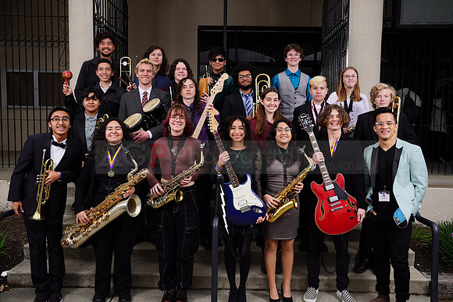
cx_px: 226
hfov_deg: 57.2
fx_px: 415
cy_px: 151
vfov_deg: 40.0
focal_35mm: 33
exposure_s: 1/200
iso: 100
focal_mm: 33
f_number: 8
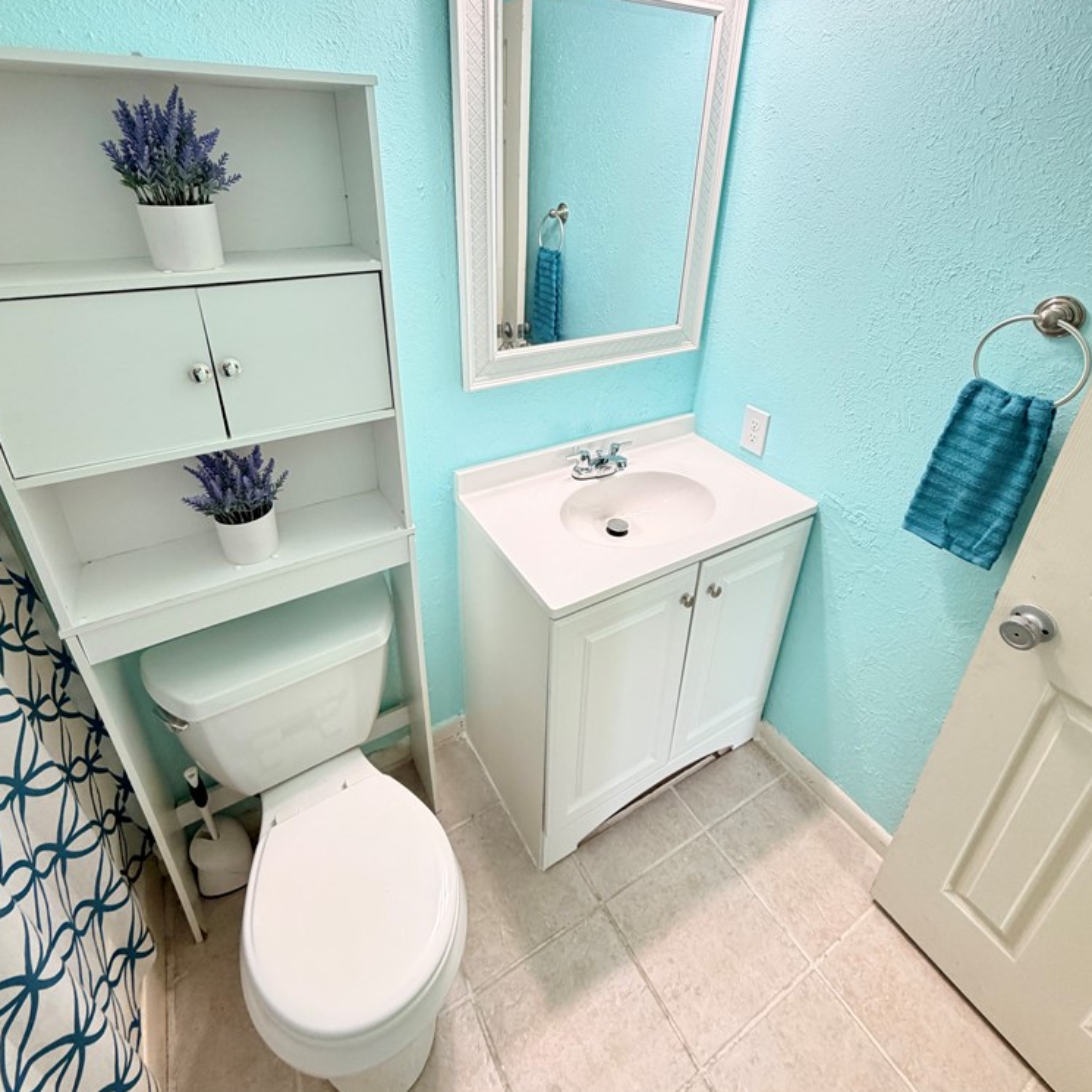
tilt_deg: -25.4
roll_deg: -1.9
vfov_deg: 82.9
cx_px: 550
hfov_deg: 84.0
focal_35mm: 17
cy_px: 432
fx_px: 607
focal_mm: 2.22
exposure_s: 1/60
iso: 250
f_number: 2.2
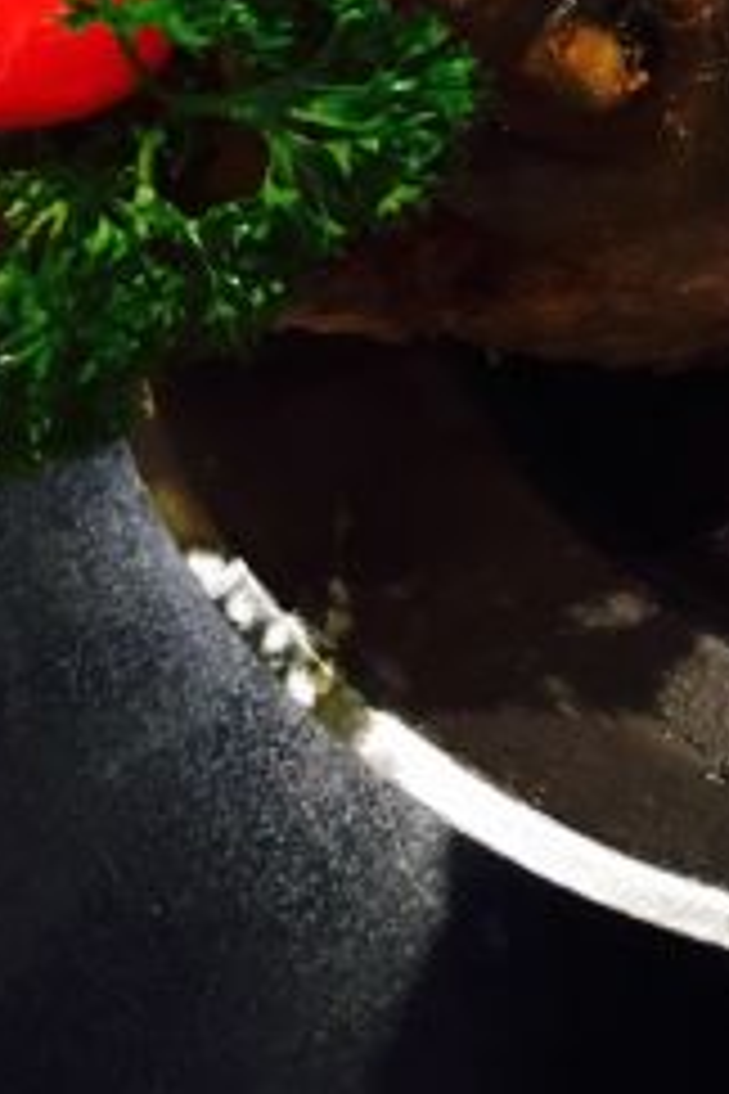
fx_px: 2642
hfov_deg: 13.7
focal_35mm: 87
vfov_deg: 22.5
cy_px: 16
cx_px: 1400
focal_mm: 4.15
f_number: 2.2
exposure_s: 1/17
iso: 80
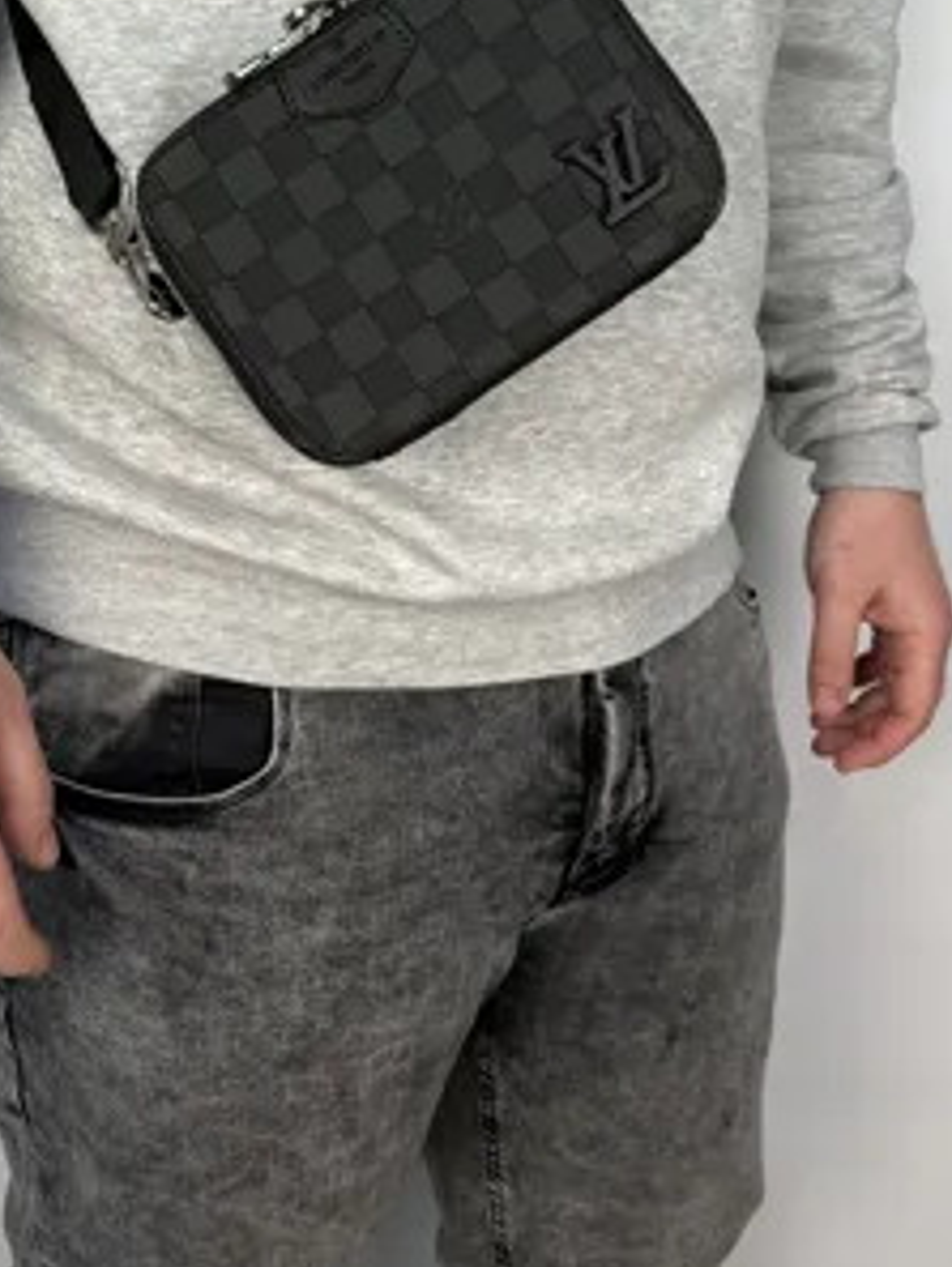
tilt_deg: -7.2
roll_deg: +0.8
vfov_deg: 42.9
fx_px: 1539
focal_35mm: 42
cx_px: 359
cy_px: 273
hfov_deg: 34.2
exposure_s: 1/223
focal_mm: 5.7
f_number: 1.5
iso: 40
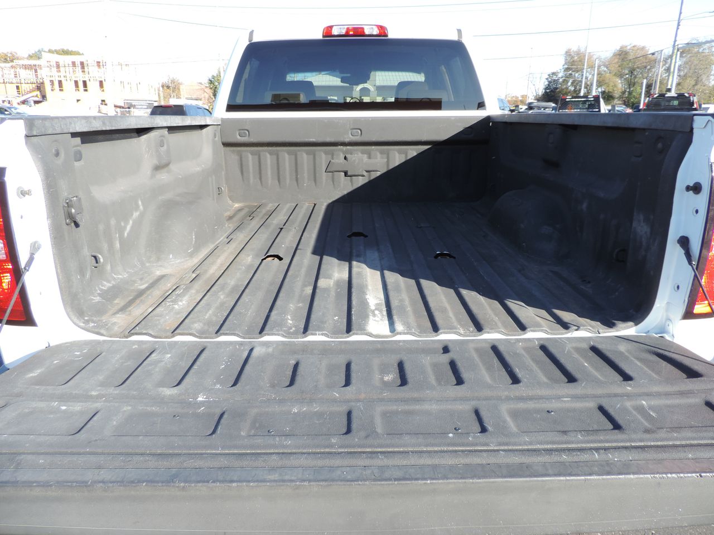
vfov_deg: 56.8
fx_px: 495
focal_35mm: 24
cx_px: 357
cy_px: 268
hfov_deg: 71.6
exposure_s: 1/250
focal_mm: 4.3
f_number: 3
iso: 80
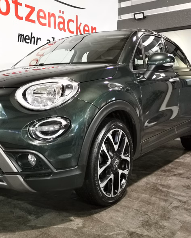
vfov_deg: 44.8
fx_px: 290
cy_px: 121
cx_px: 64
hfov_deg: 36.1
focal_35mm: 41
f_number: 1.8
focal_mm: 5.58
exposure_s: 1/50
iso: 320
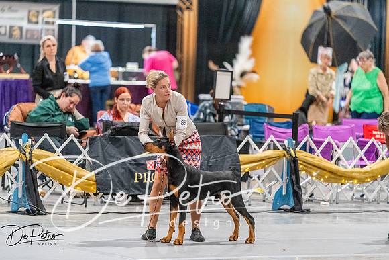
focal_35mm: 200
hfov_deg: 10.3
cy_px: 130
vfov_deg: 6.9
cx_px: 194
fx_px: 2162
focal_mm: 200
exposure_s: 1/500
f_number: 2.8
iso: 12800
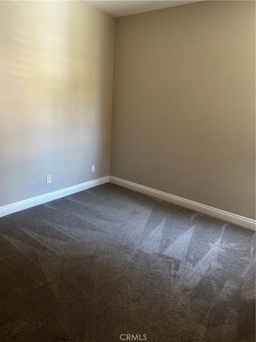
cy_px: 171
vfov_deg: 71.6
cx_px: 128
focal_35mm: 24
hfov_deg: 56.8
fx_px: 237
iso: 320
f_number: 1.78
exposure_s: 1/60
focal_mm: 6.86
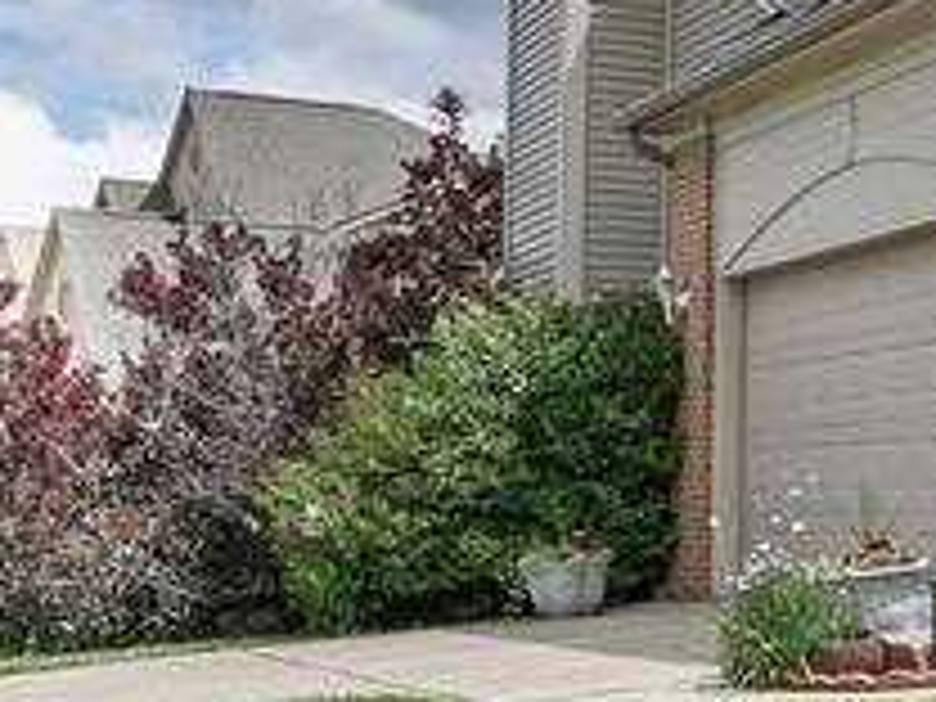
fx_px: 2298
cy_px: 369
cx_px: 1580
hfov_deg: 18.9
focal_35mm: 85
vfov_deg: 17.4
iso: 200
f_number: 8
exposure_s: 1/160
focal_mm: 18
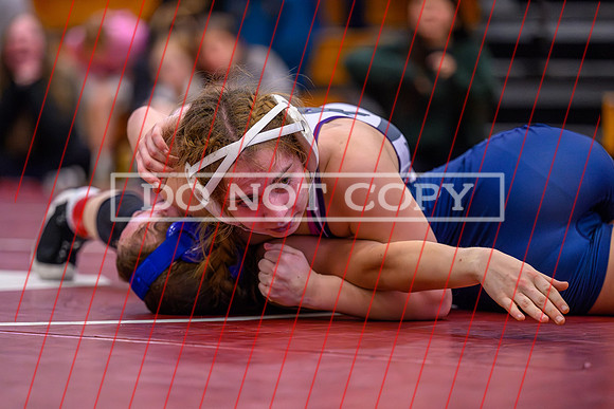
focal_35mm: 174
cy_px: 242
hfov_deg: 11.8
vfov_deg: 7.9
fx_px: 2964
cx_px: 247
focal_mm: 145
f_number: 2.8
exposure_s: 1/640
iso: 10000
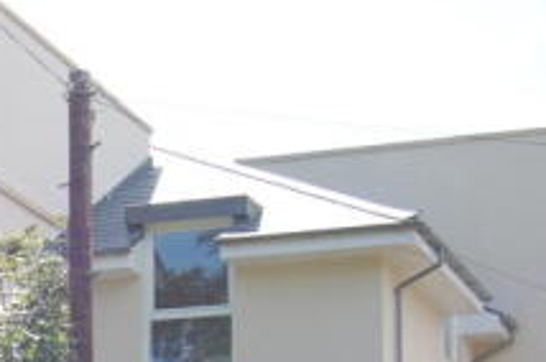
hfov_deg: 14.1
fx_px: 2158
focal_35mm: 143
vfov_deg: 9.4
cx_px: -56
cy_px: 497
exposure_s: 1/500
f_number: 5.6
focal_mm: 31
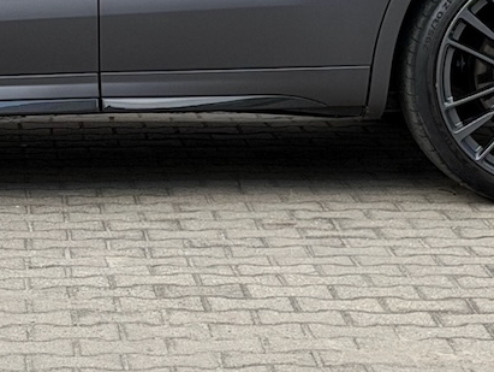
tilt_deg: -3.7
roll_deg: +0.5
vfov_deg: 8.4
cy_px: -107
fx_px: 2500
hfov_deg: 11.2
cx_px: 12
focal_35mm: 175
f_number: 1.78
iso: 80
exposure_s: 1/394
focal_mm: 6.76
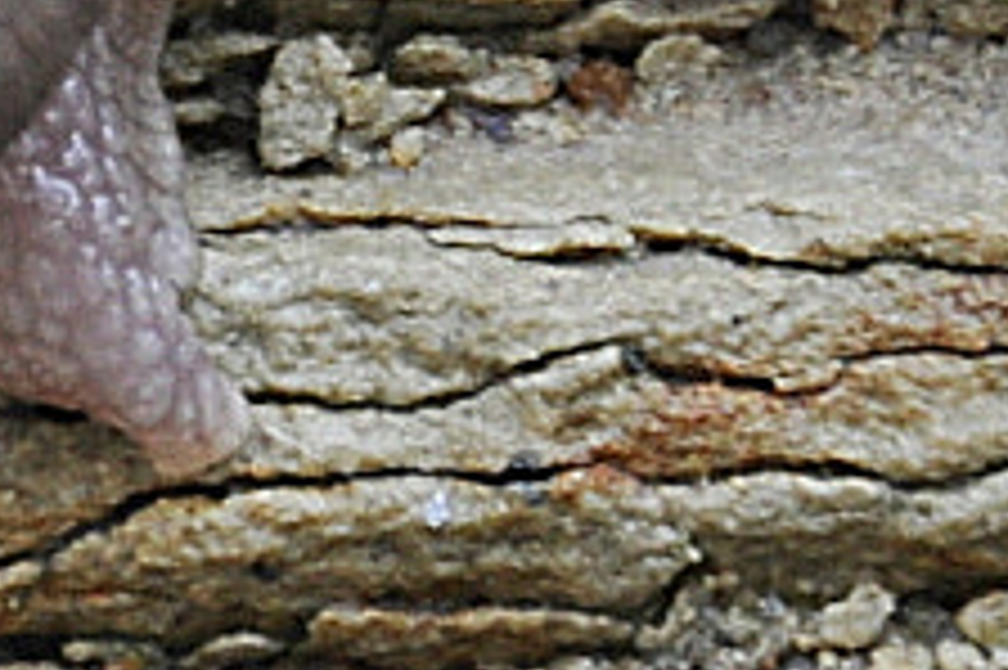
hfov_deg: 2.4
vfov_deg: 1.6
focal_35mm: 856
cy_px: -537
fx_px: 23950
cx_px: -135
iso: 400
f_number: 5.3
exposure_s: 1/125
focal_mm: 80
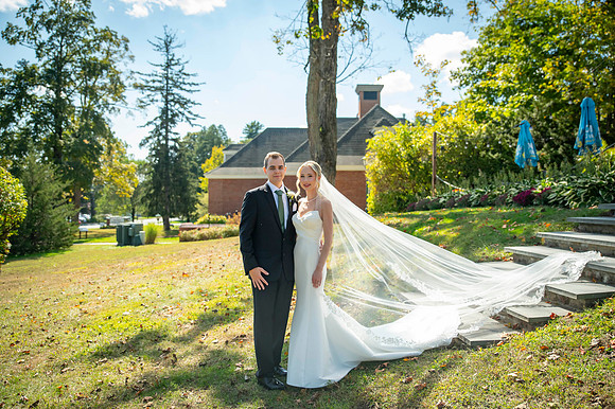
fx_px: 544
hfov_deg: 58.9
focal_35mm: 32
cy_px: 204
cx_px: 308
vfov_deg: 41.2
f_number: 2.8
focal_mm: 31
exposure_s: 1/8000
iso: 1000
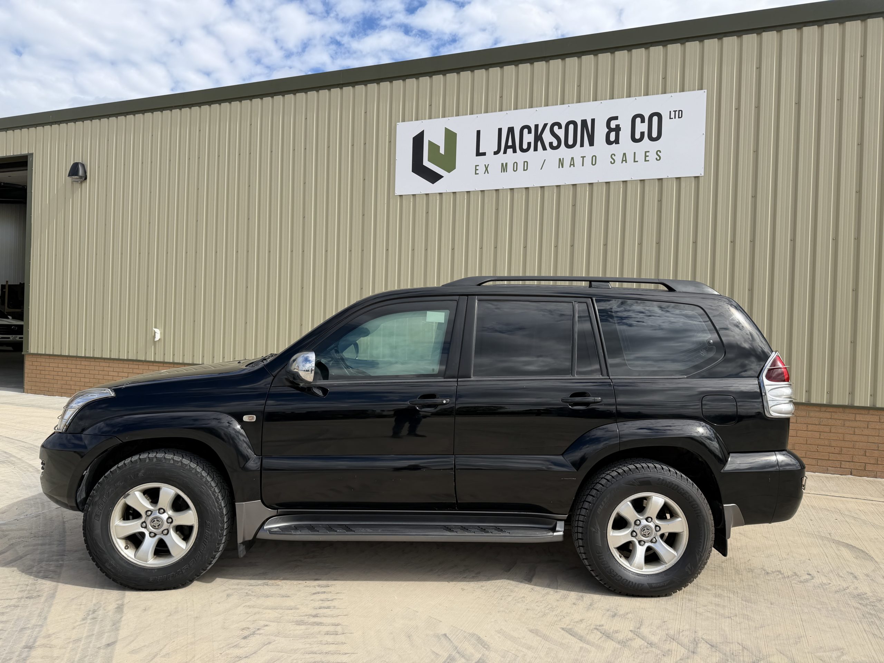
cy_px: 332
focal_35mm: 24
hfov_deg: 71.6
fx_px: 613
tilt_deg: +0.4
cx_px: 442
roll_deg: -2.0
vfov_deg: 56.8
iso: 80
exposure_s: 1/3953
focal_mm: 6.76
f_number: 1.78
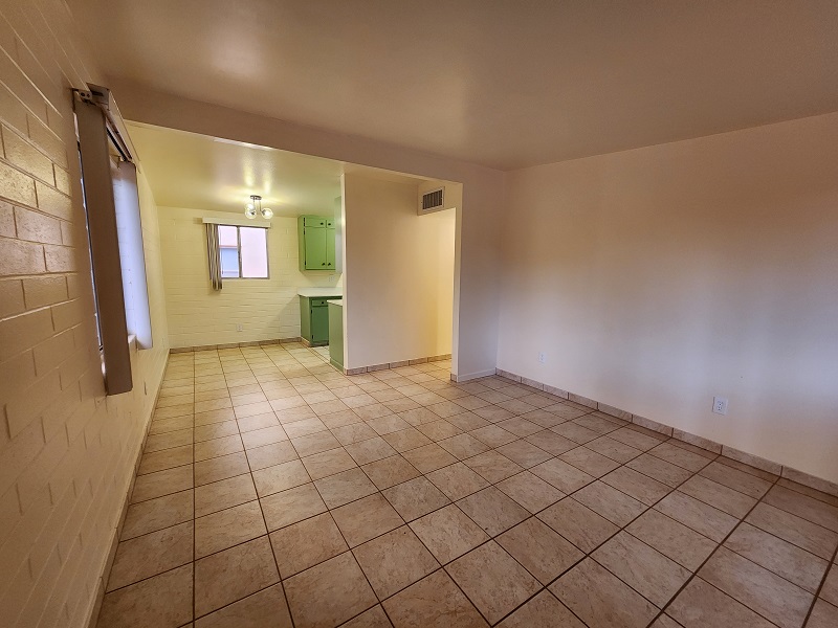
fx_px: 315
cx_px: 419
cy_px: 314
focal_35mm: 13
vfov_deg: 89.9
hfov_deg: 106.2
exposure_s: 1/30
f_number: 2.2
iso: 400
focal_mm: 2.2
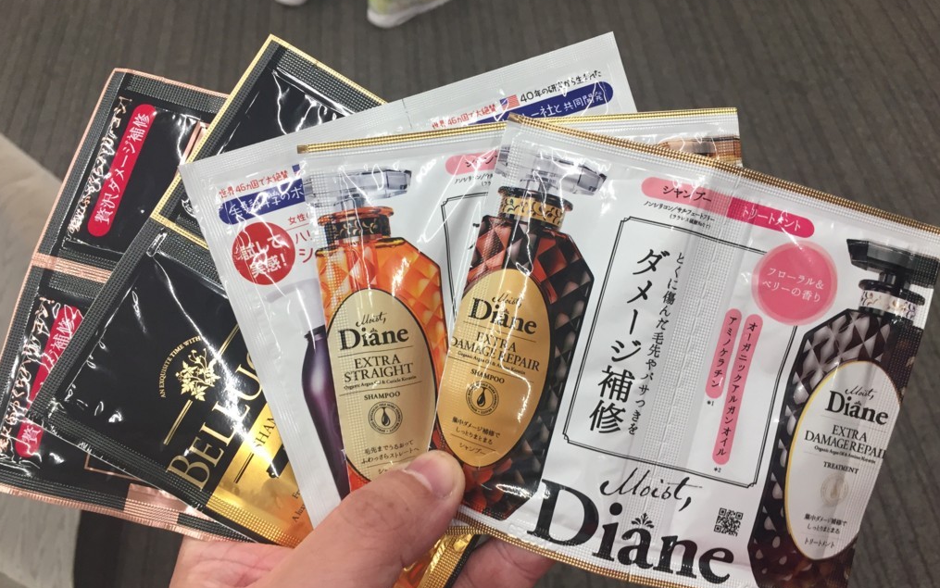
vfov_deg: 40.6
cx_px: 467
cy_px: 312
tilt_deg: -57.1
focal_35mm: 31
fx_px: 794
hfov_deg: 61.2
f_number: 2.2
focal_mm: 4.15
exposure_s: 1/30
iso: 40
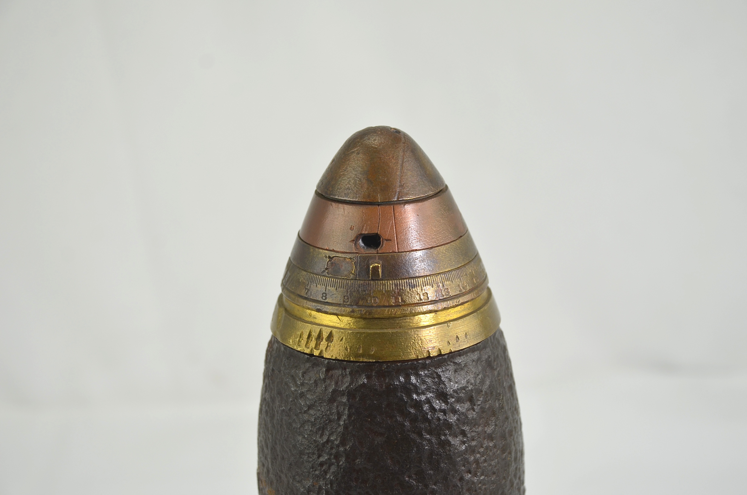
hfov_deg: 27.0
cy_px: 248
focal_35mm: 75
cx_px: 374
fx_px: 1553
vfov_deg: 18.1
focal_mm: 50
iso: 200
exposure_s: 1/125
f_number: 5.6
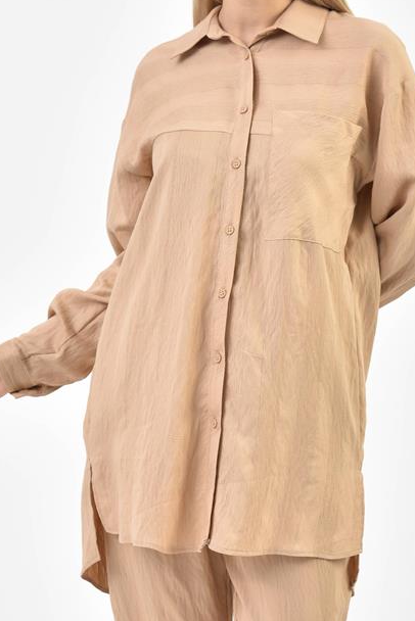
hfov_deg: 6.5
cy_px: 399
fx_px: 3661
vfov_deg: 9.7
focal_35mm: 212
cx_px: 255
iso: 100
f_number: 6.3
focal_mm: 86
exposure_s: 1/160
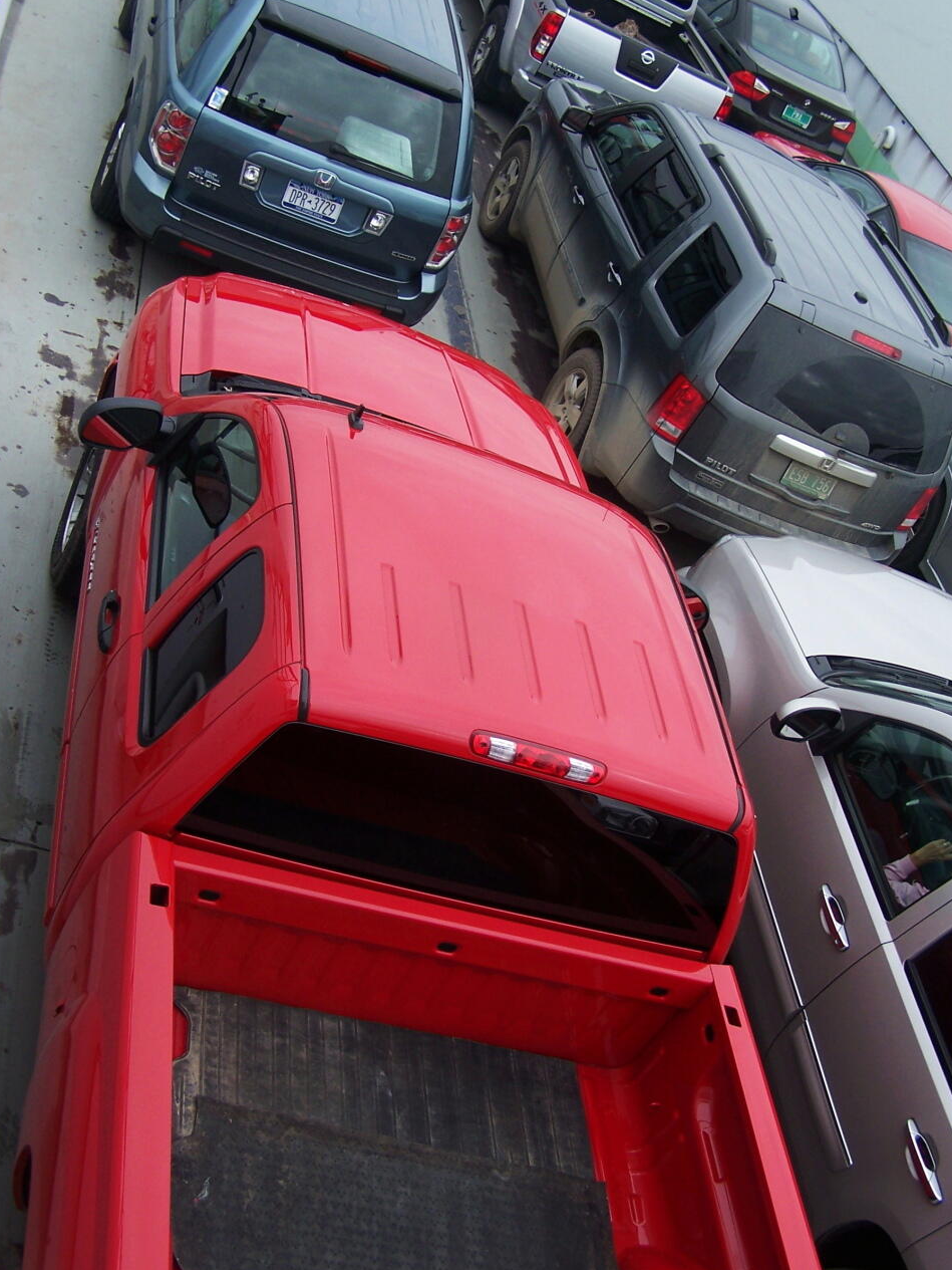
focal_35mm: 41
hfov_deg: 35.1
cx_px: 489
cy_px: 641
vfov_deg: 45.8
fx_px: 1503
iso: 80
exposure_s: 1/400
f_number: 2.8
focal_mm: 6.3
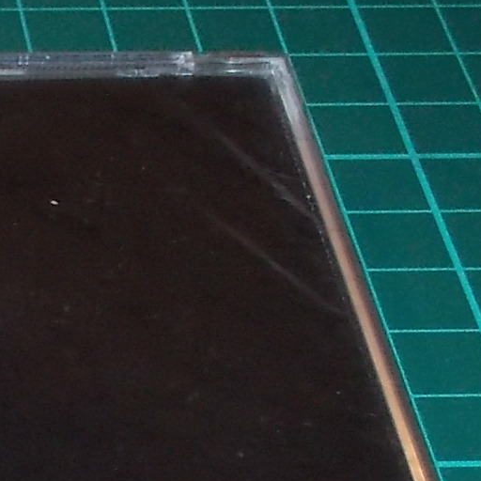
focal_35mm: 145
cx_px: -318
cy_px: 684
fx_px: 2280
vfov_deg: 11.6
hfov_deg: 11.4
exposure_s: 1/30
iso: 200
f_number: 3.7
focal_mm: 5.2
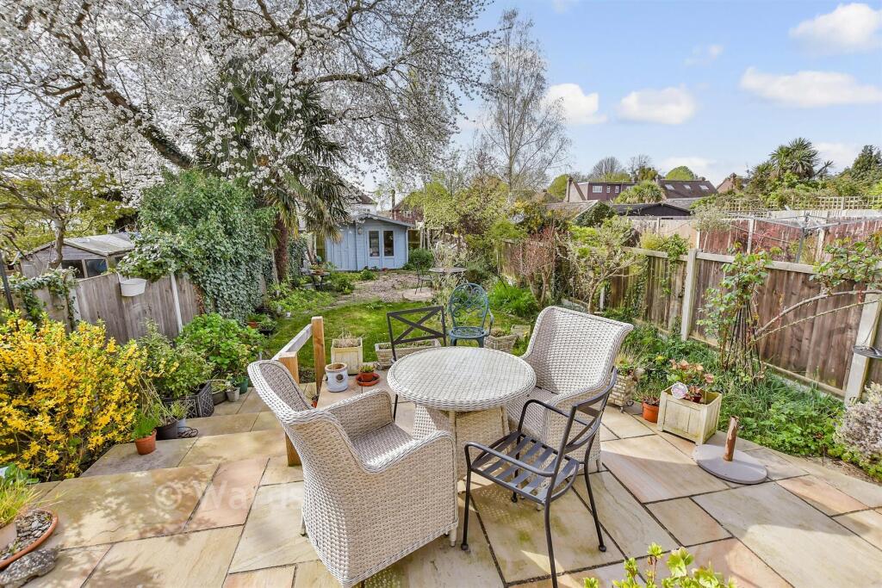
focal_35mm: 15
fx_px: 368
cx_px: 441
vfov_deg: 77.3
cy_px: 294
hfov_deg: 100.4
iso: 500
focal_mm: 10
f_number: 8
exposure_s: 1/250
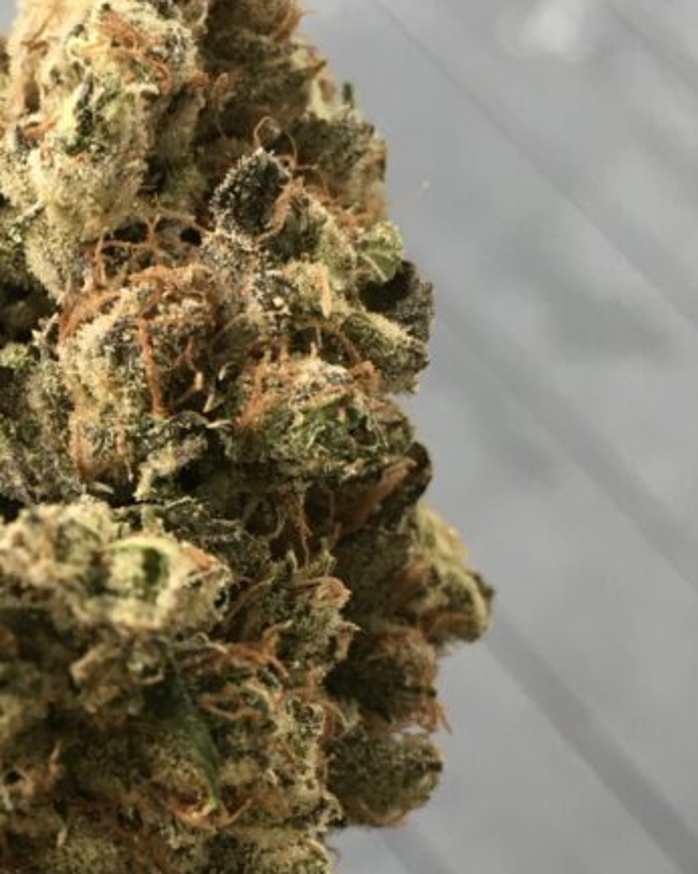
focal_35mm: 67
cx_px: -65
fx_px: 1731
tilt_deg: -67.3
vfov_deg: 28.3
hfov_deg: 21.6
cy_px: 525
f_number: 2.2
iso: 50
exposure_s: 1/30
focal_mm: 4.15
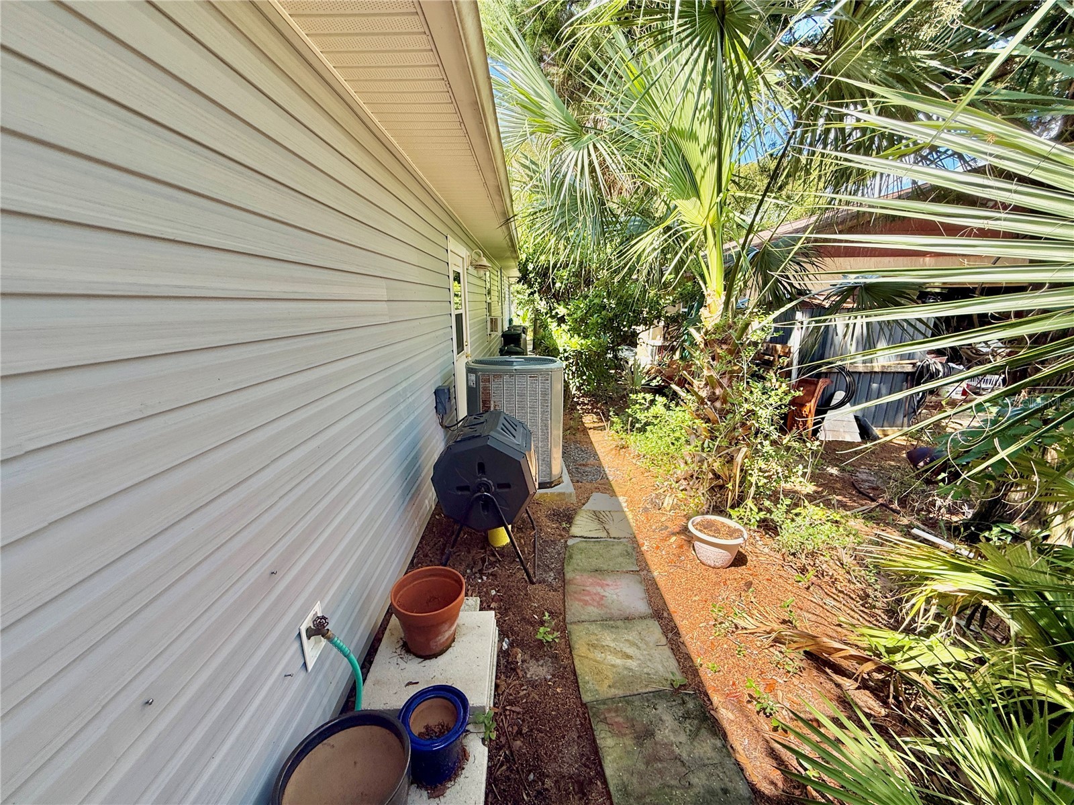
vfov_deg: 85.7
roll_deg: +1.1
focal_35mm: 14
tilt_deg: -12.7
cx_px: 537
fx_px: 434
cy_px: 402
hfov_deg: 102.1
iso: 64
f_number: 2.2
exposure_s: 1/191
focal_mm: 2.22
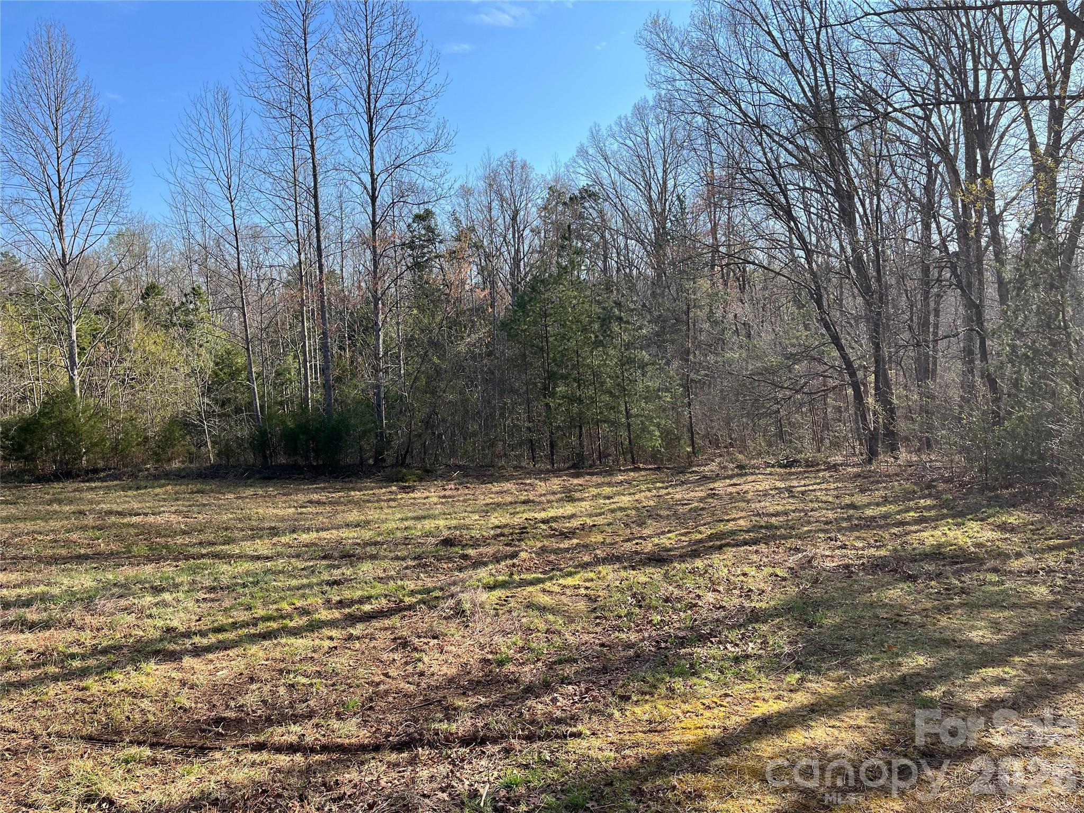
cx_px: 542
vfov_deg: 53.1
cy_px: 406
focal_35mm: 26
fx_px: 814
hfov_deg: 67.3
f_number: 1.6
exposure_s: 1/1517
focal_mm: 5.1
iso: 50
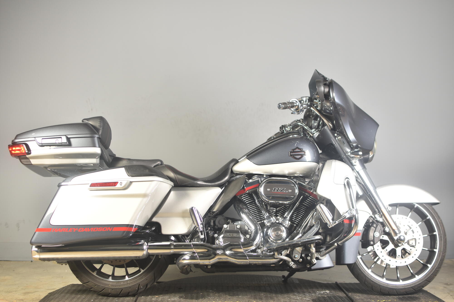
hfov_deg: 37.9
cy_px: 151
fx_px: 662
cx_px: 227
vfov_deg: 25.7
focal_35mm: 52
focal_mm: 35
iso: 100
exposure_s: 1/160
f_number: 3.2
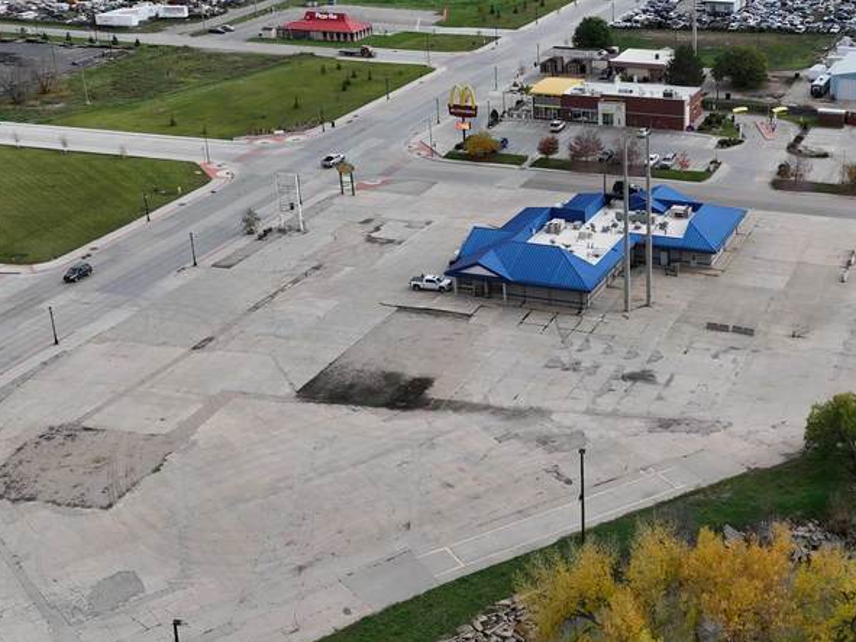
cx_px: 617
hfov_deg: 36.2
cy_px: 299
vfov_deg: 28.0
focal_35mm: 52
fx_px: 1286
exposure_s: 1/1600
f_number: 2.8
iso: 200
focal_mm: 12.29
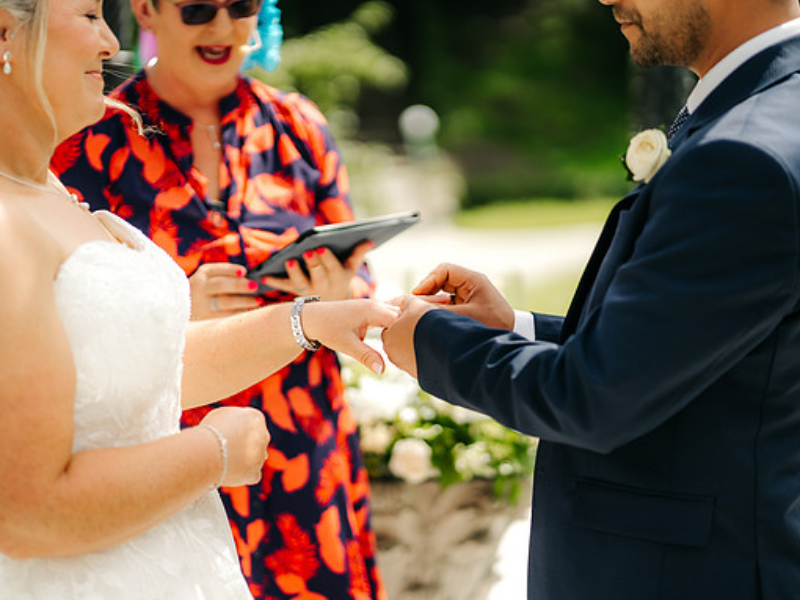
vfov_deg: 15.9
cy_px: 299
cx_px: 380
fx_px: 2148
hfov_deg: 21.1
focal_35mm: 93
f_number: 2
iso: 100
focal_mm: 85
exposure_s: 1/3200
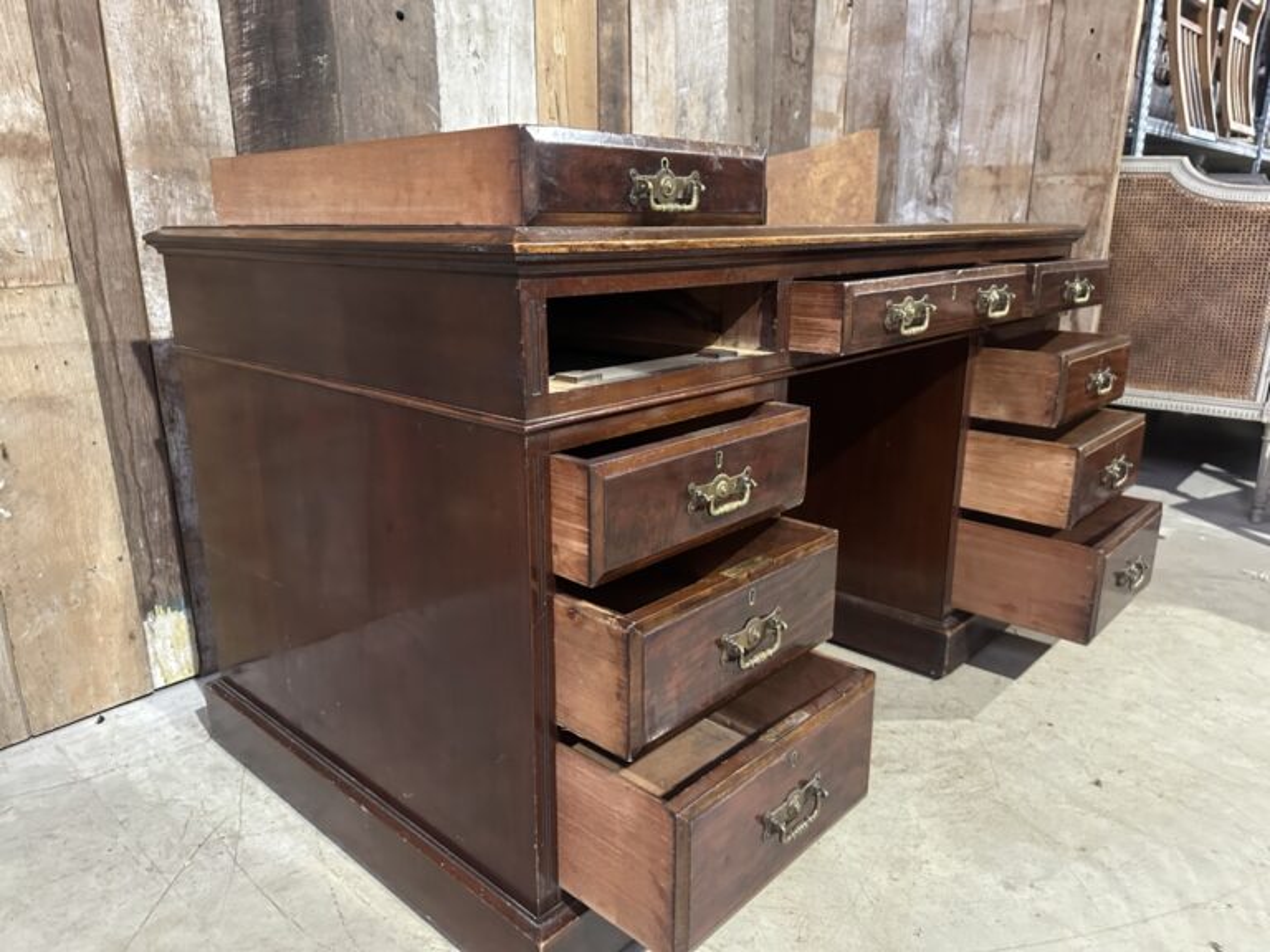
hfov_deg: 71.6
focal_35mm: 24
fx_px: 881
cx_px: 635
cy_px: 476
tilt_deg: -16.1
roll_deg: +1.0
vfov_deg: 56.8
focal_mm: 6.86
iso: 1000
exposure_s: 1/46
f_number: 1.78
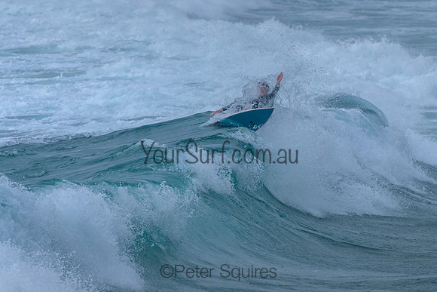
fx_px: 6682
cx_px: 215
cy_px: 141
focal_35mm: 550
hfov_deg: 3.7
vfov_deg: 2.5
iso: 500
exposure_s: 1/2000
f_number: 9
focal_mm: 400
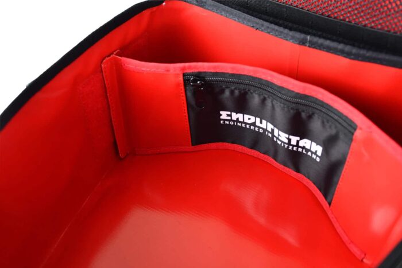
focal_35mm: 48
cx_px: 201
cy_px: 134
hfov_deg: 41.1
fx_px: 536
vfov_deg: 28.1
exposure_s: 1/125
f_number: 4
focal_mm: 32
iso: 1250
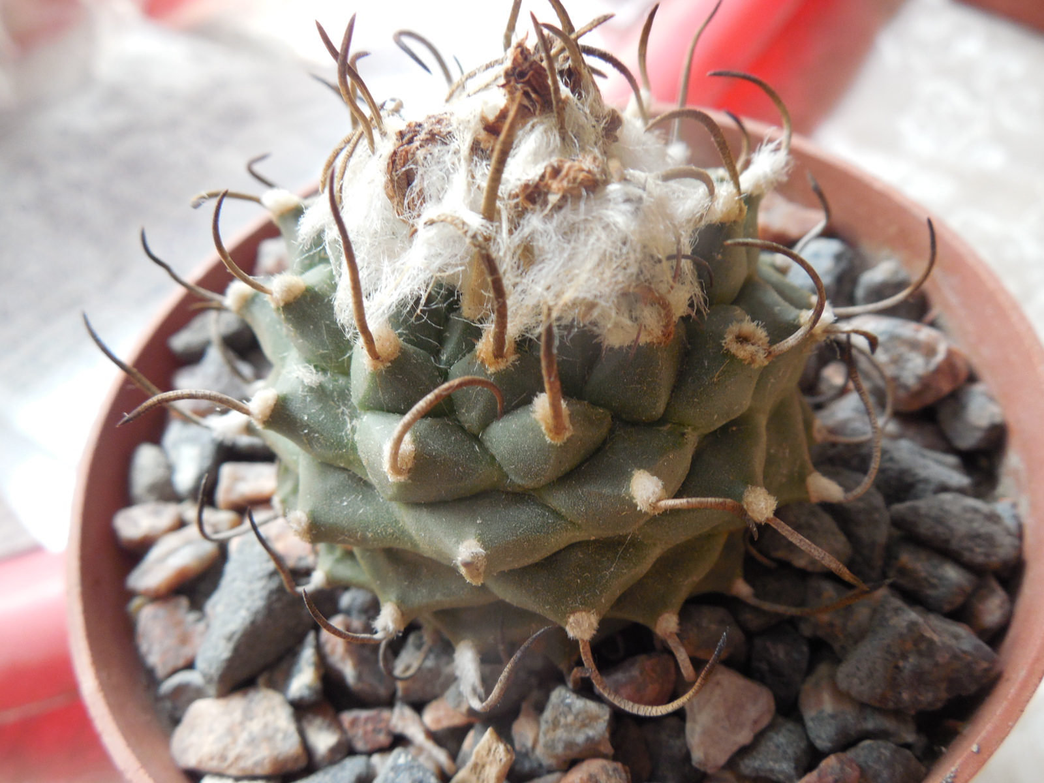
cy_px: 392
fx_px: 935
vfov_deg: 45.4
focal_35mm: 31
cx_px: 522
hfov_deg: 58.4
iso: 220
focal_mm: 5.6
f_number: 3.6
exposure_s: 1/30
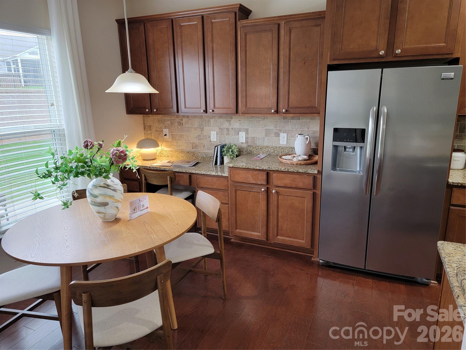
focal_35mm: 24
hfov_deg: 71.6
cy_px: 175
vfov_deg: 56.8
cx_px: 233
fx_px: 323
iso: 200
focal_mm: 6.7
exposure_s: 1/60
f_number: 1.8
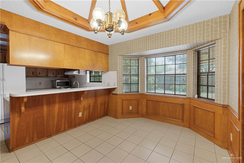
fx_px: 108
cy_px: 82
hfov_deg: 96.8
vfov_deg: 73.7
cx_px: 122
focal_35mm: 16
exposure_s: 1/10
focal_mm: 16
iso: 1000
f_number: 5
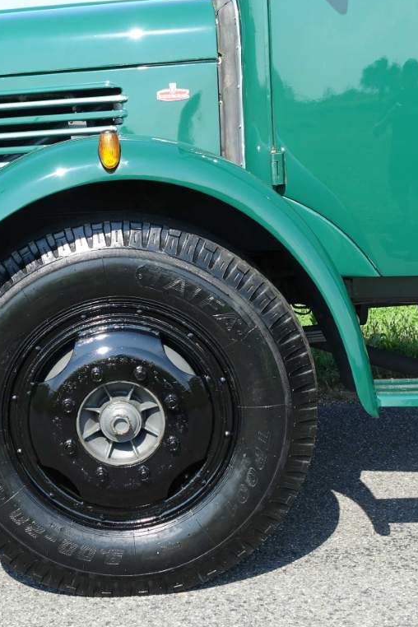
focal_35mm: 62
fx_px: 1080
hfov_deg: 21.7
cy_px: 312
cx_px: 109
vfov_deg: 32.4
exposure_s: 1/400
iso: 125
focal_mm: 15.1
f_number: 4
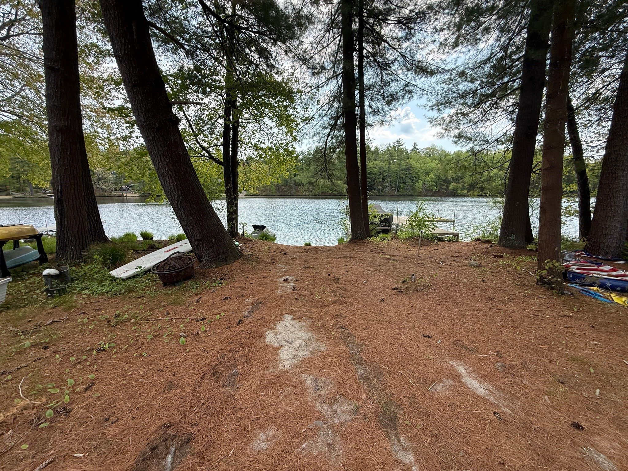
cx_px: 314
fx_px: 254
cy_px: 236
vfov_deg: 85.7
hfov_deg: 102.1
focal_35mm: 14
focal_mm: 2.22
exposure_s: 1/619
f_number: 2.2
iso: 64
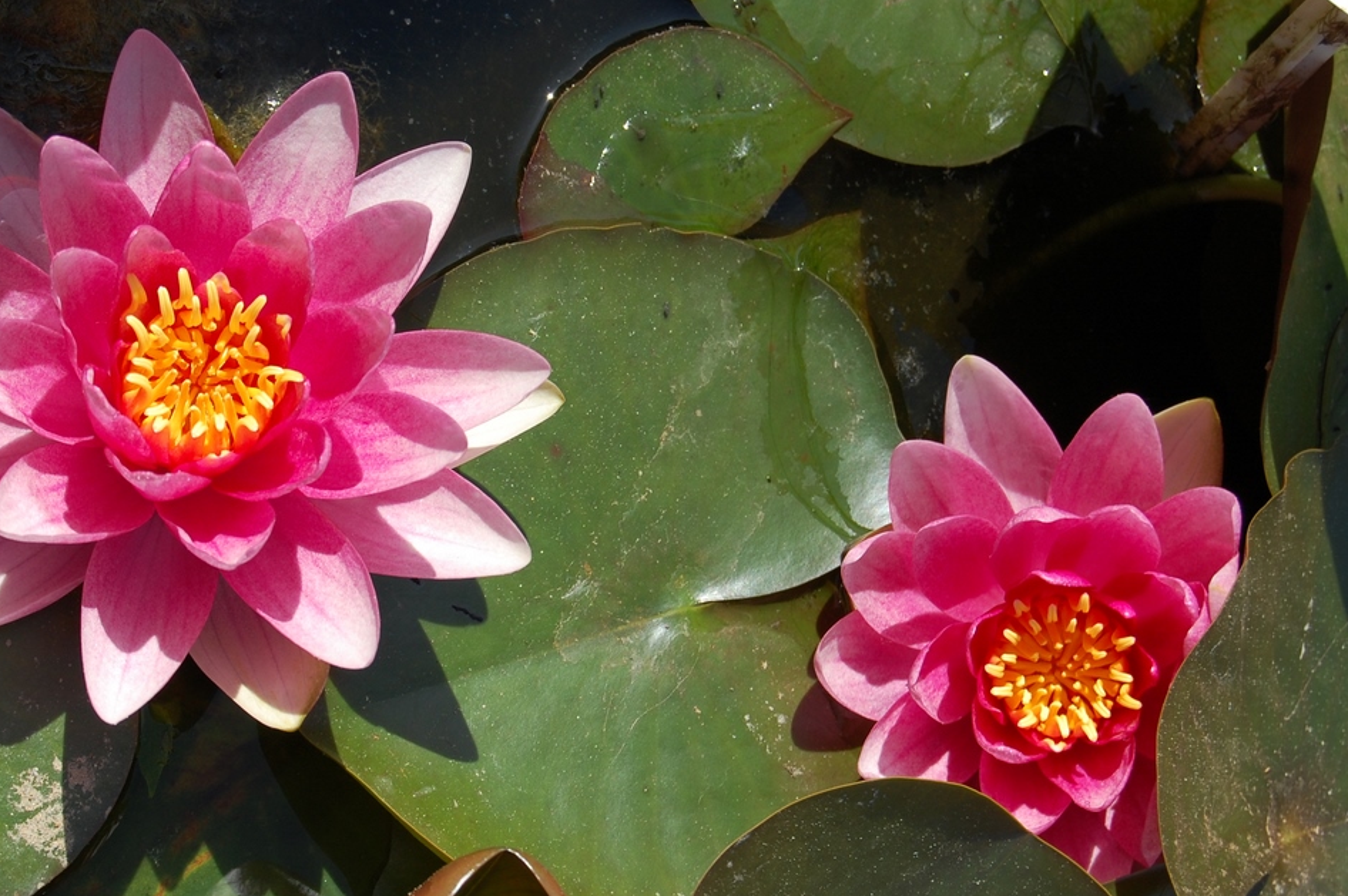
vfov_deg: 13.1
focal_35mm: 105
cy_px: 517
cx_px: 584
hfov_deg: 19.5
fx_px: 3914
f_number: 9
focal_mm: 55
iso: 200
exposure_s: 1/320
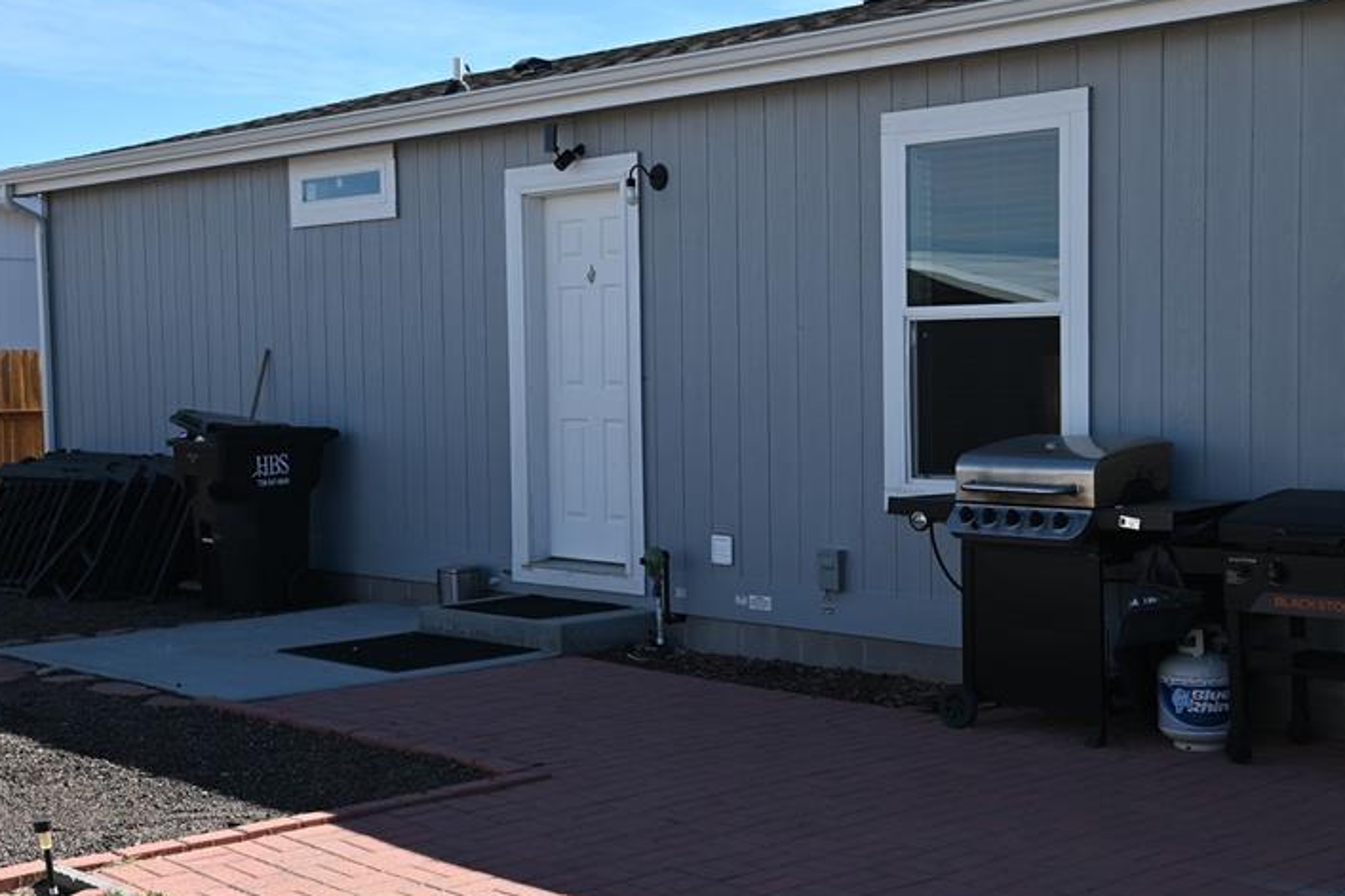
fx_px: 2054
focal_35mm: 55
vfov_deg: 24.6
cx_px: 703
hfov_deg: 36.2
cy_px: 471
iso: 100
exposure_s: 1/320
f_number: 6.3
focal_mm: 38
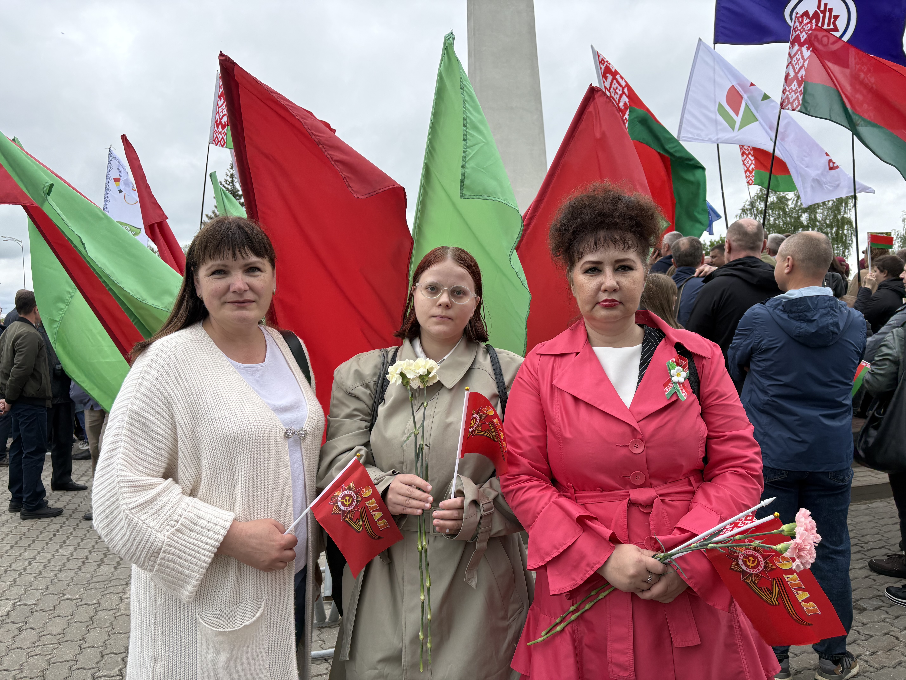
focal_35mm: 26
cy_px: 340
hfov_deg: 67.3
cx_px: 453
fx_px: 680
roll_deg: +0.8
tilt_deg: -2.2
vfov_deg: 53.1
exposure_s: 1/1239
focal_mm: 5.96
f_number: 1.6
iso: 64
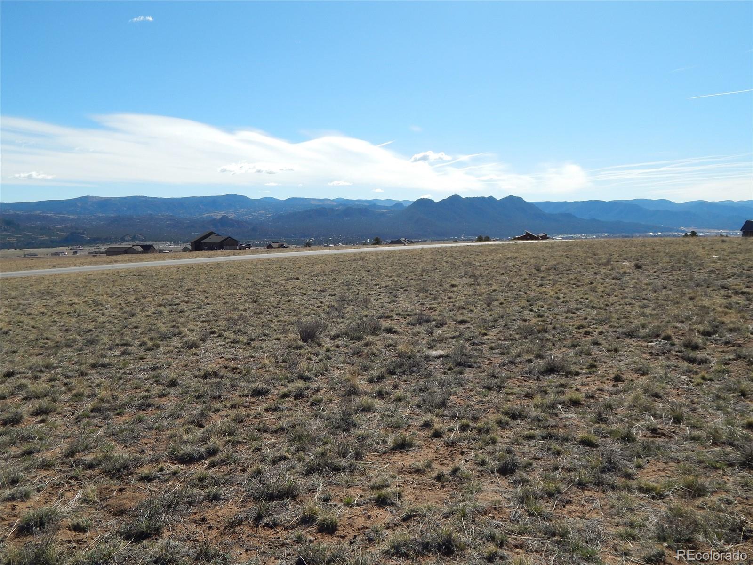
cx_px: 376
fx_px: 674
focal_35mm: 31
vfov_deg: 45.4
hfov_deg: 58.4
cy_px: 282
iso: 125
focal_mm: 5.6
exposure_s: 1/640
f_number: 6.5
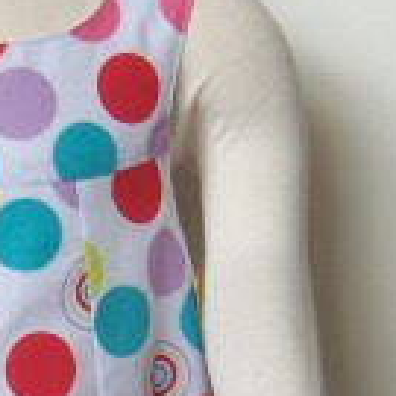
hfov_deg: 15.5
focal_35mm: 109
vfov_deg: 15.7
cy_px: 373
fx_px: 1411
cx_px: -54
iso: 116
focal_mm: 8
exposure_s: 1/75.9
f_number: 2.8
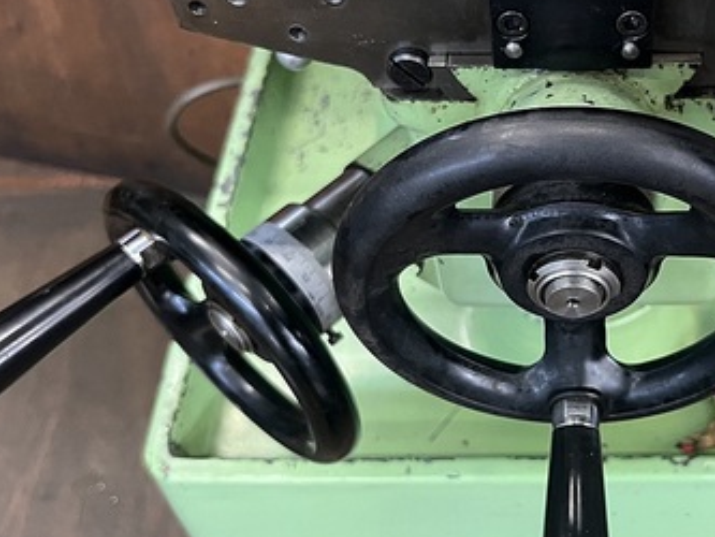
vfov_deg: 29.1
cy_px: 260
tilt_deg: -51.6
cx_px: 569
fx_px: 1033
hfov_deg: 36.9
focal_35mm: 50
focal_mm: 5.1
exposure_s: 1/60
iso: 250
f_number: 1.6
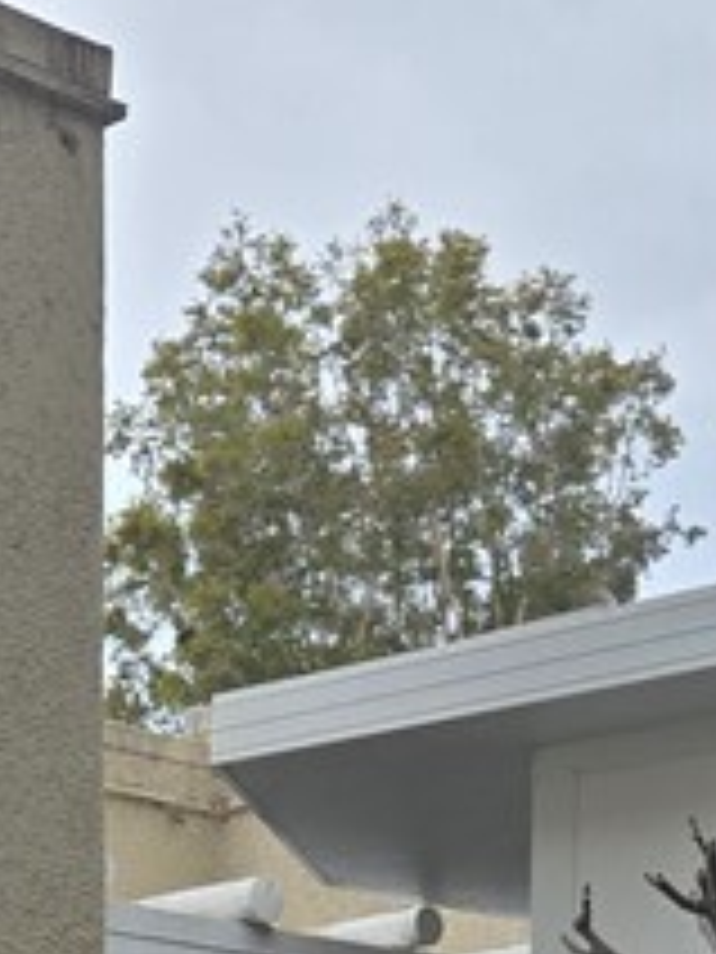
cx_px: 212
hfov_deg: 13.3
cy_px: 1710
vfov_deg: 15.3
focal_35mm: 111
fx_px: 3061
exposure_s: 1/816
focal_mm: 5.4
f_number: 1.8
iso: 25
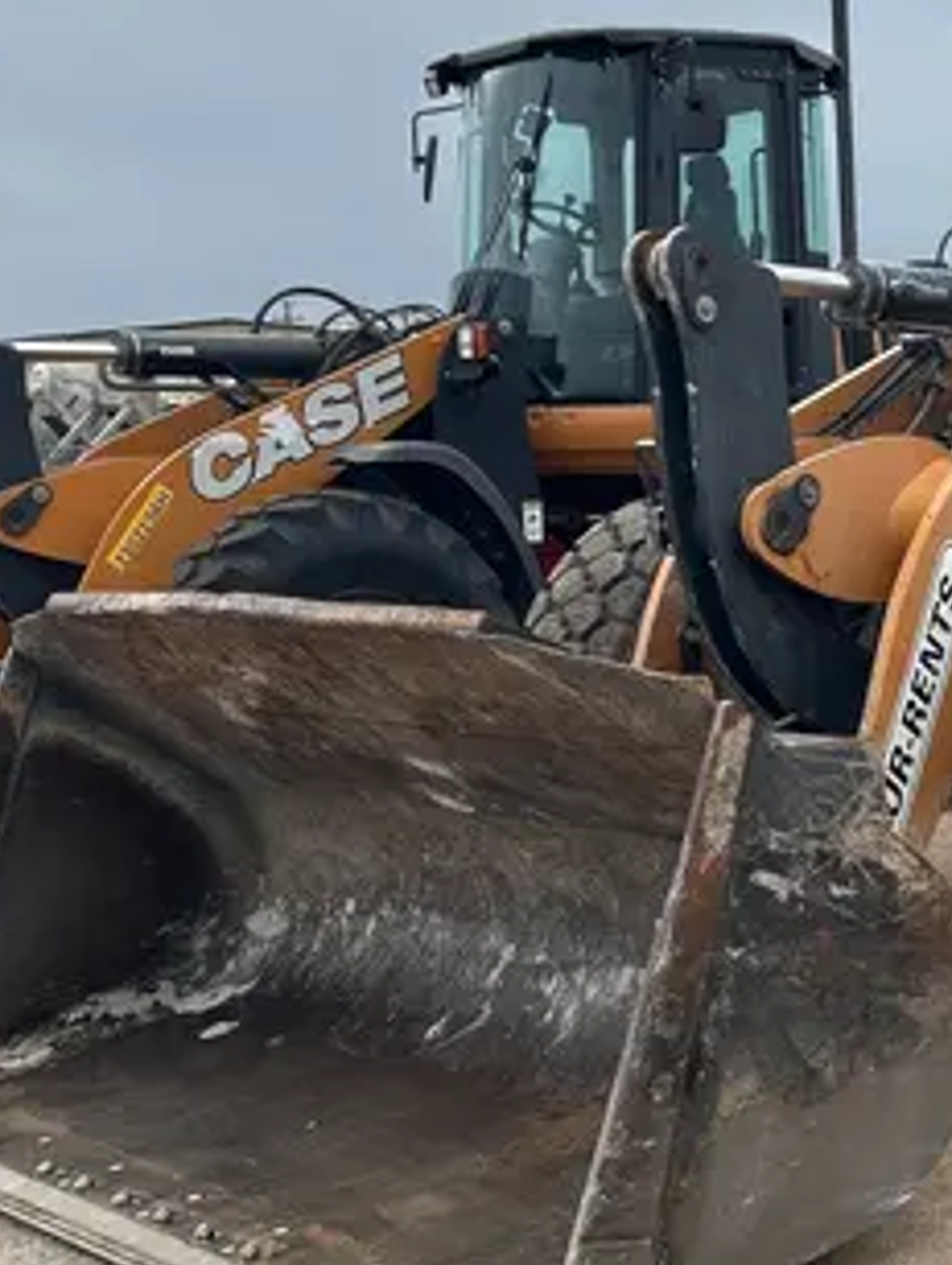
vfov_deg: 31.1
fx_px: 2269
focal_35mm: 62
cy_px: 719
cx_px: 944
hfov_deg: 22.8
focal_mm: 5.7
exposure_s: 1/1266
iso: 50
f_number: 1.5
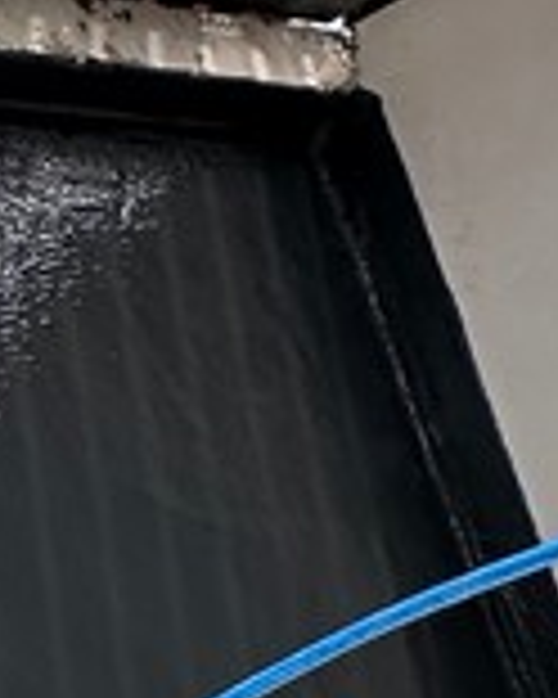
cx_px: -1048
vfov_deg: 18.3
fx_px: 1961
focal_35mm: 95
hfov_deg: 11.2
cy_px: 982
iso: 40
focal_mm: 2.22
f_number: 2.2
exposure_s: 1/498
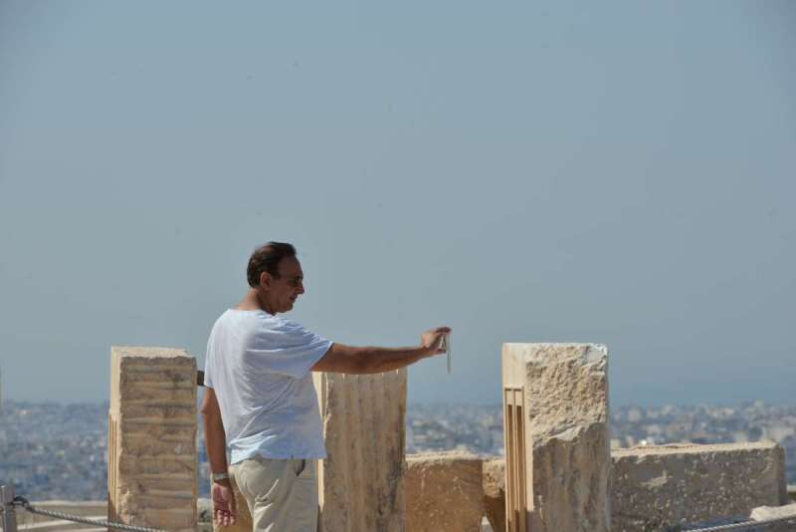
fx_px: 4424
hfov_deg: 10.3
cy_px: 266
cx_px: 398
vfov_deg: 6.9
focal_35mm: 200
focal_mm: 200
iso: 125
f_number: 13
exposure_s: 1/320
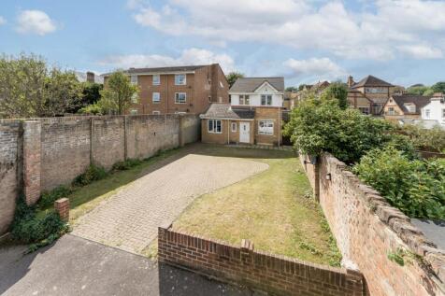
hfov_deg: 104.3
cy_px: 148
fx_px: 173
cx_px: 222
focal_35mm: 14
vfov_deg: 81.2
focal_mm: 14
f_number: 8
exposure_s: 1/800
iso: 400
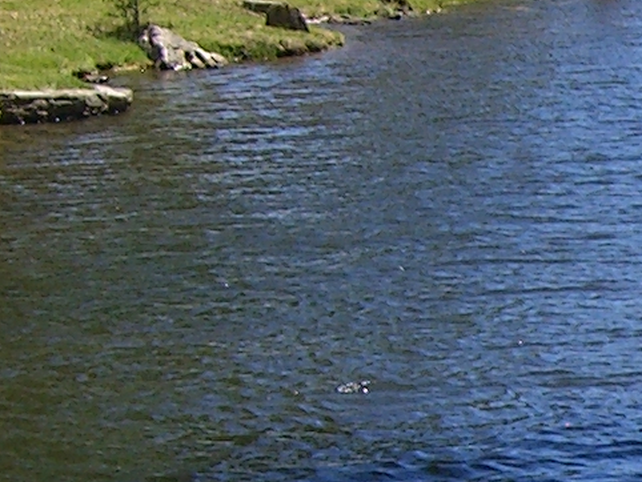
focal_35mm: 242
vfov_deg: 6.1
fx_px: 4490
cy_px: 646
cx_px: 1263
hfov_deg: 7.8
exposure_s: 1/400
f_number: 4
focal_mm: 7.9
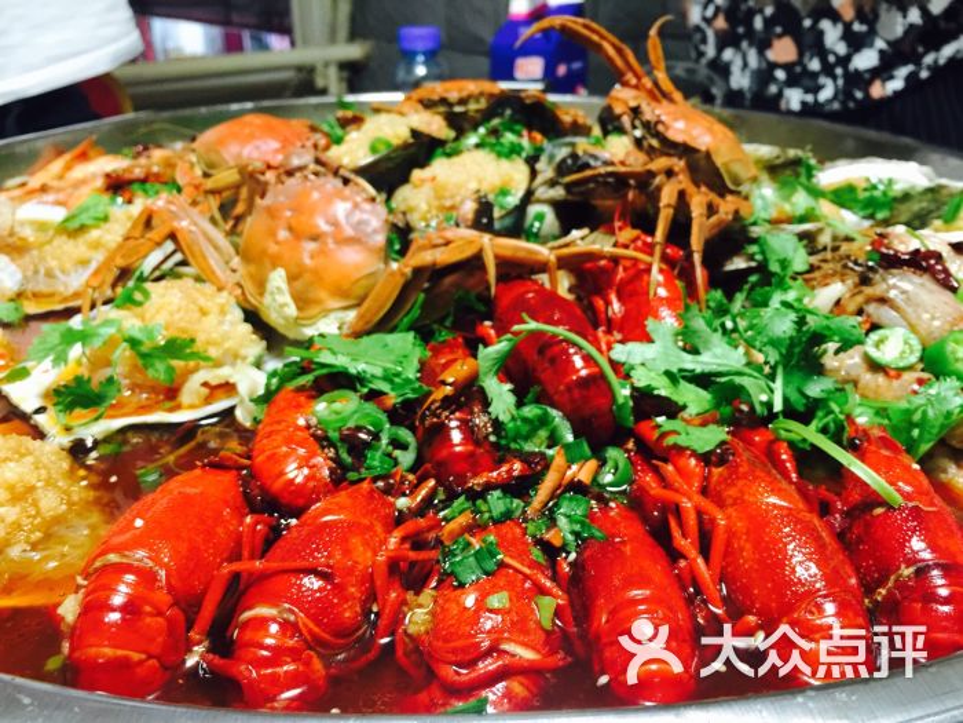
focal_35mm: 29
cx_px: 482
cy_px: 362
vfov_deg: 48.2
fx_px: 807
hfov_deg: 61.7
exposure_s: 1/8
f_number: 2.2
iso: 125
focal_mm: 4.15
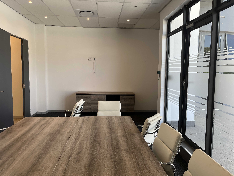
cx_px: 117
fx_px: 176
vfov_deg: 53.1
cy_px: 88
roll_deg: -0.3
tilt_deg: -4.6
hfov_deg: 67.3
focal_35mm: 26
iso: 50
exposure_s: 1/100
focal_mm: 5.1
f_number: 1.6
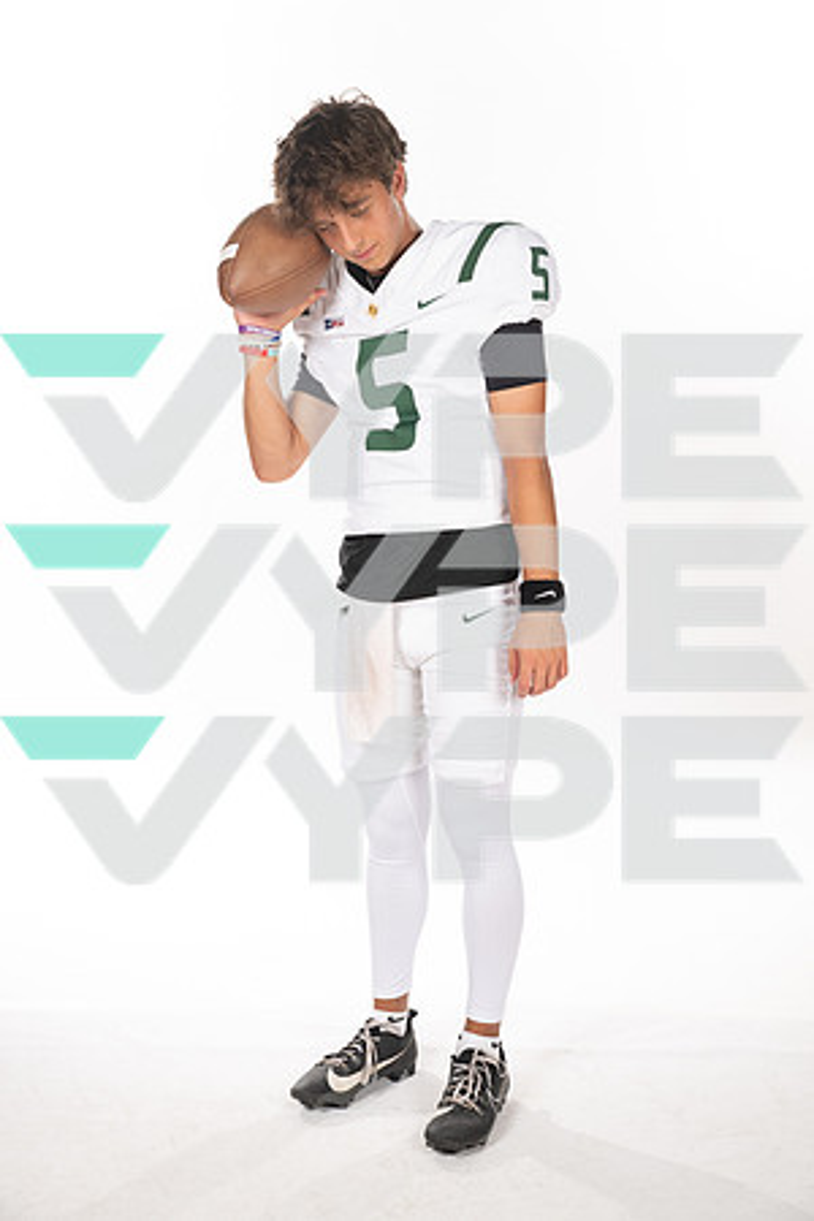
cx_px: 407
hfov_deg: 24.6
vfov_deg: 36.2
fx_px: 1865
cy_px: 610
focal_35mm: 55
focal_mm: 55
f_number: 8
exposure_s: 1/400
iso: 640
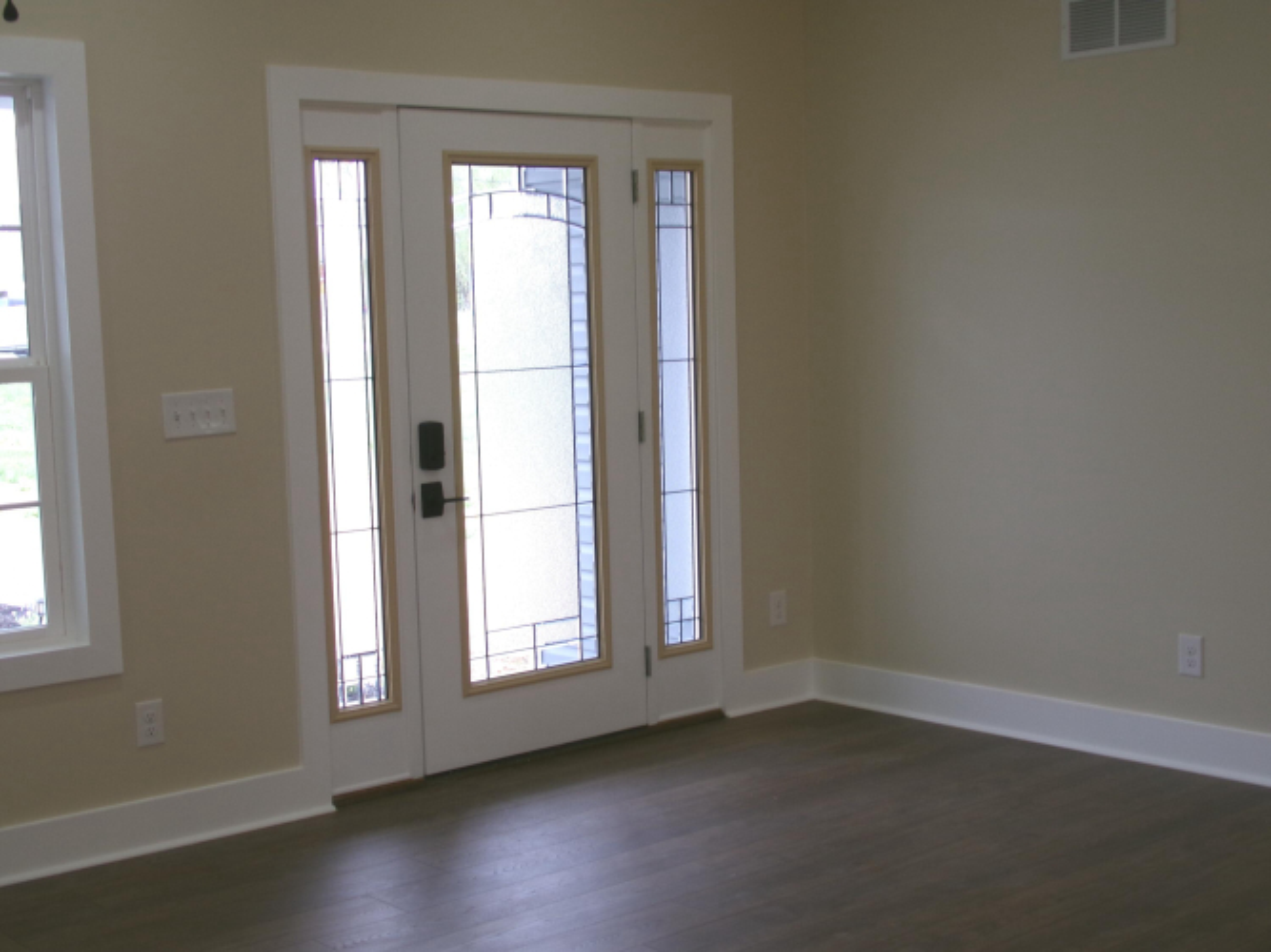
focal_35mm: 48
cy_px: 476
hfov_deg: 39.7
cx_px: 636
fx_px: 1762
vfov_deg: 30.3
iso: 100
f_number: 4.2
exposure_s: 1/38
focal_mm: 8.5
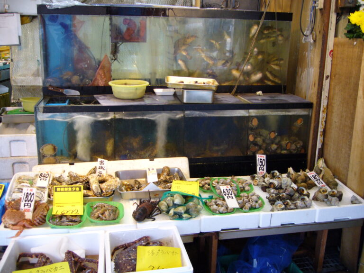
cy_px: 136
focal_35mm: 35
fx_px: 368
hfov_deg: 52.6
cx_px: 182
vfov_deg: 40.7
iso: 160
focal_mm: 5.8
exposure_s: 1/15
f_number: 2.8
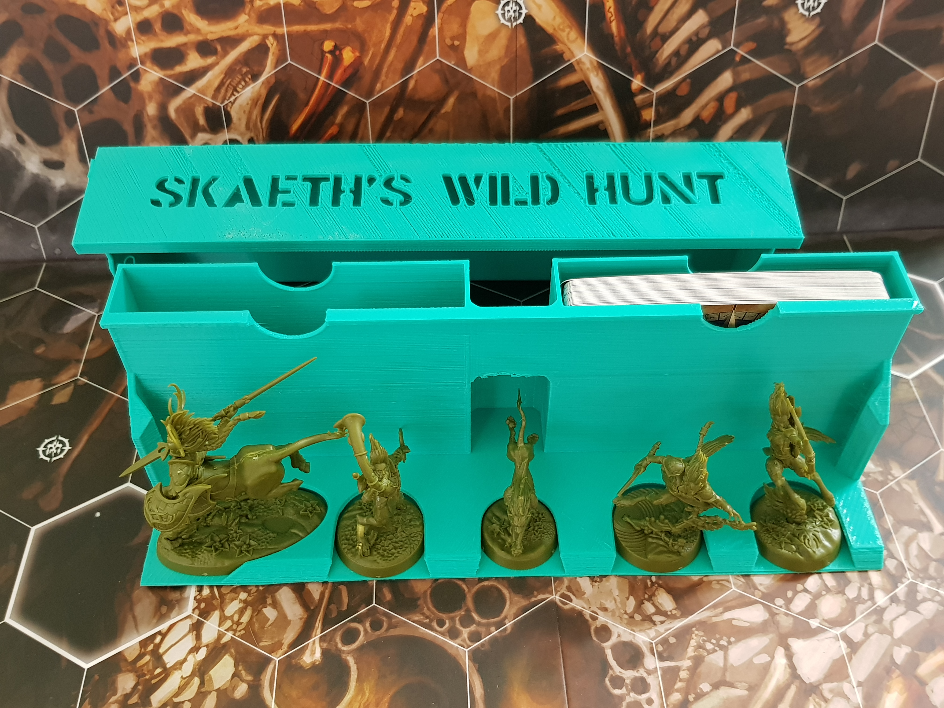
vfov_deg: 53.1
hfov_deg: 67.3
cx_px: 472
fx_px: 709
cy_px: 354
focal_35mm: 26
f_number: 1.7
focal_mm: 4.3
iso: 160
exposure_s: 1/30
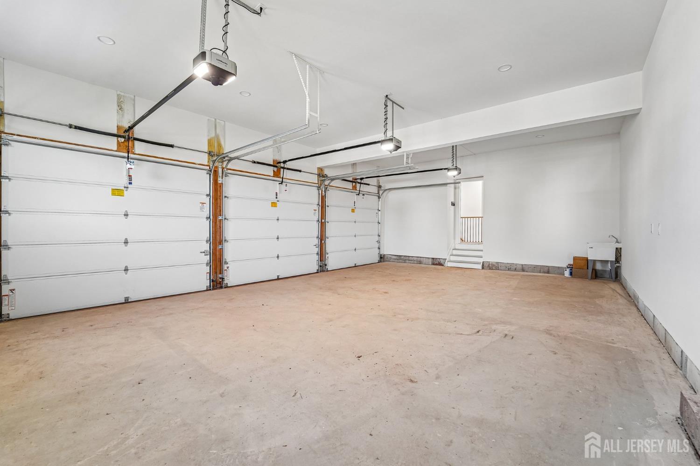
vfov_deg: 81.2
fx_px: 272
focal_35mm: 14
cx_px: 350
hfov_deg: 104.3
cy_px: 233
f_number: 8
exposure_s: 1/15
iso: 400
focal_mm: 14
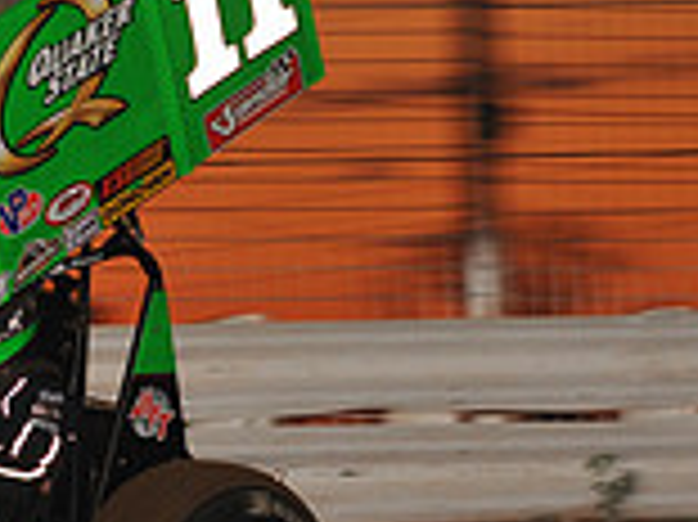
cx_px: -194
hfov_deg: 4.1
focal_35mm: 486
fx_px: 9792
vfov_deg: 3.1
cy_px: 310
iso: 640
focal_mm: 135
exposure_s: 1/320
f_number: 6.3
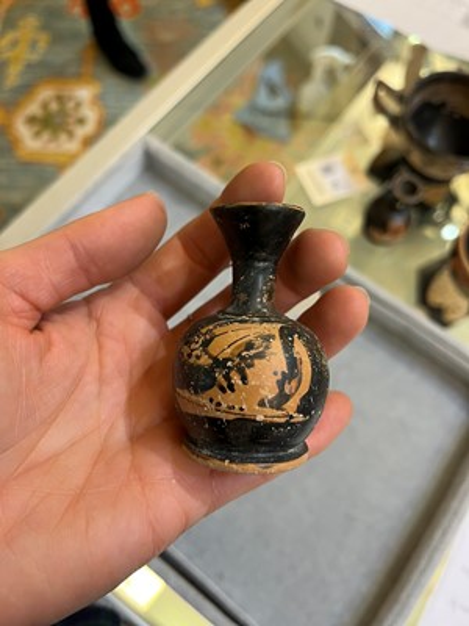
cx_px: 234
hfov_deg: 53.1
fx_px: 470
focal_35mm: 26
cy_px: 313
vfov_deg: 67.3
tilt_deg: -68.2
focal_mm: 5.1
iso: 80
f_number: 1.6
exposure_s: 1/50
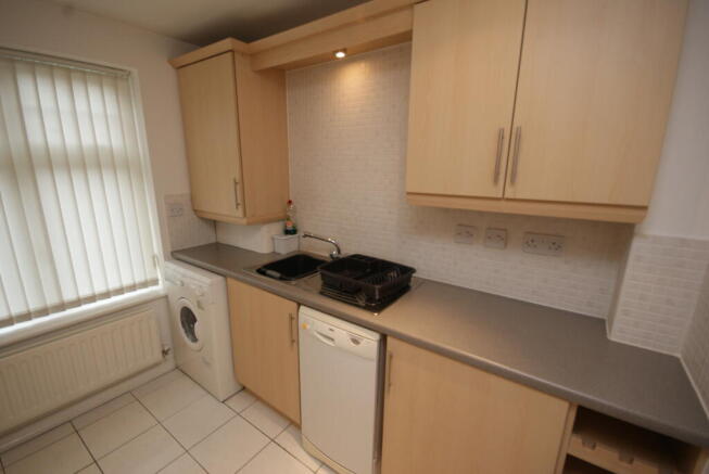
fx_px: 296
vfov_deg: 77.5
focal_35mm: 15
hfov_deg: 100.3
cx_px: 354
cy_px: 237
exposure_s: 1/60
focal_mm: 10
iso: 400
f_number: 5.6
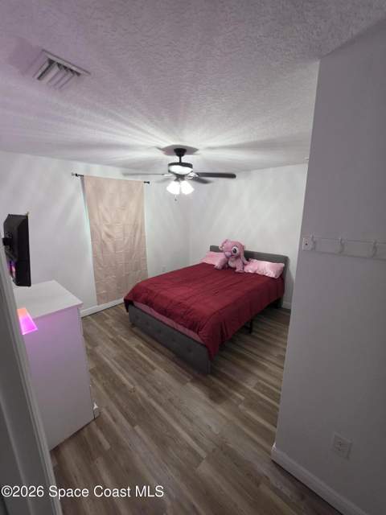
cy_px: 258
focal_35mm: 13
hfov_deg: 89.9
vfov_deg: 106.2
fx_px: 193
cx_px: 193
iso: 400
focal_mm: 2.2
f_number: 1.9
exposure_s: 1/60
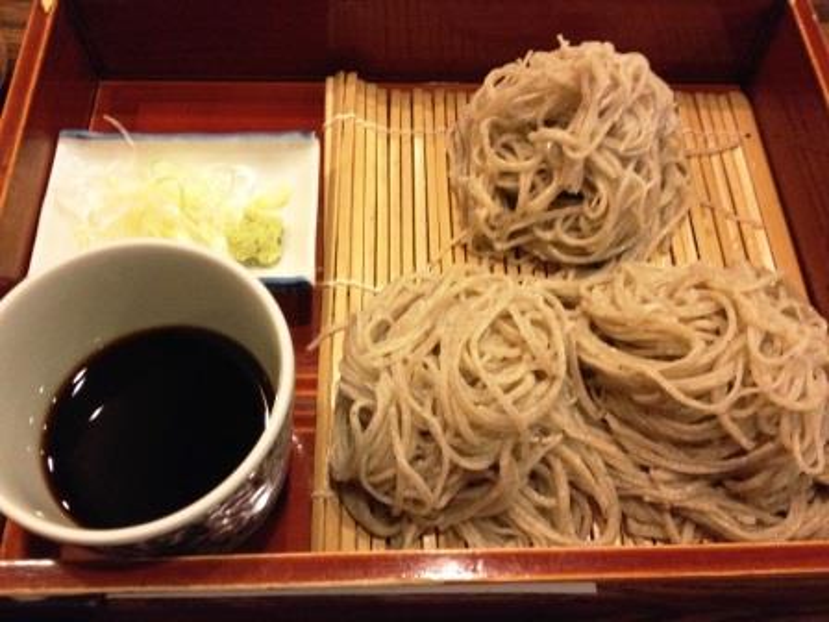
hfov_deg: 52.6
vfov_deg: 40.7
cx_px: 414
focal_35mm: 35
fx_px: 838
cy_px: 311
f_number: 2.4
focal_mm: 4.28
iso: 500
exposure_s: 1/15
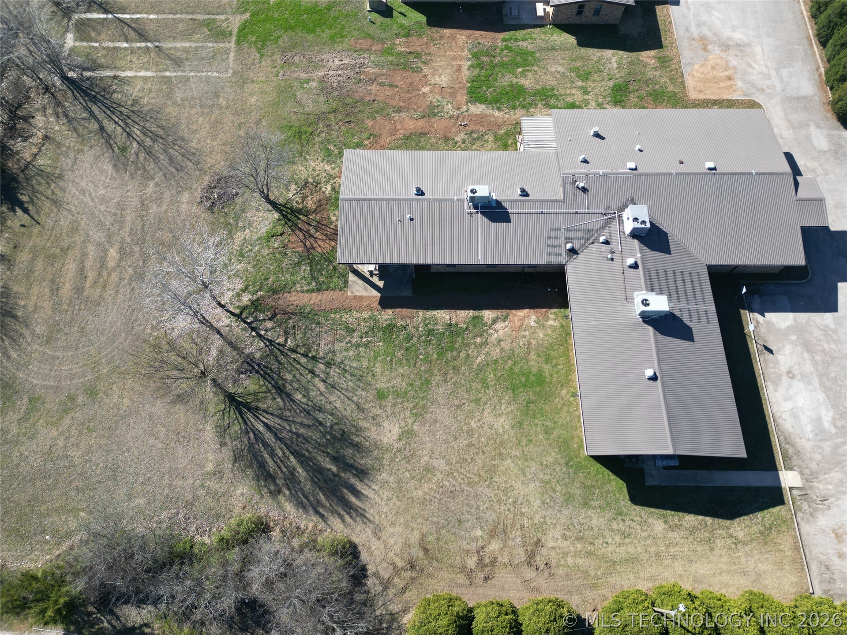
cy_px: 318
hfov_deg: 71.6
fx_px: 587
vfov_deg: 56.8
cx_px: 424
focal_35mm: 24
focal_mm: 6.72
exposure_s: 1/1250
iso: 100
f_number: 1.7
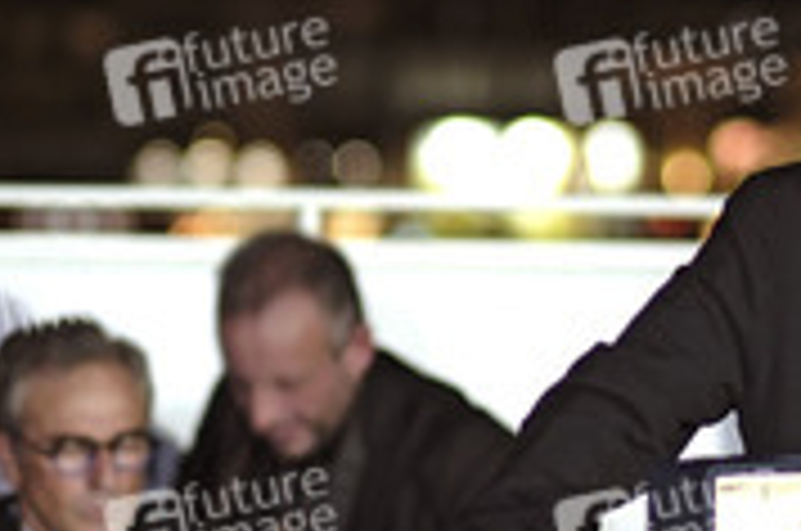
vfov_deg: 6.4
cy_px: 410
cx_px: 1001
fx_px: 4731
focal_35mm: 213
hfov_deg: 9.5
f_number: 1.2
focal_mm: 56
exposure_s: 1/30
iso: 80
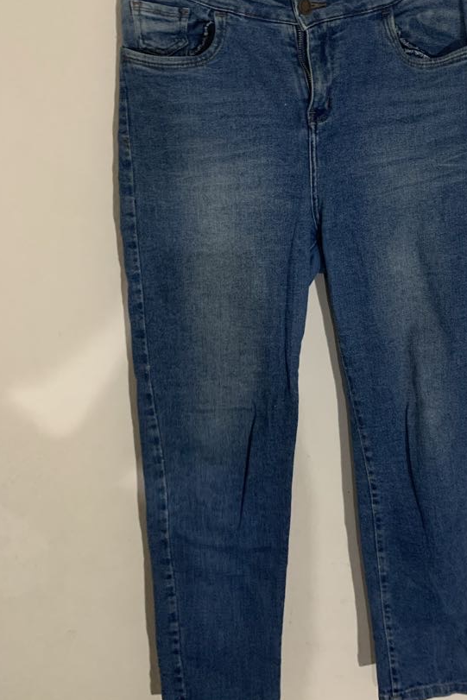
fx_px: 700
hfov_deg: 36.1
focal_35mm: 36
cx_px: 344
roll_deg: +0.7
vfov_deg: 52.7
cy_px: 278
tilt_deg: -11.2
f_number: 1.8
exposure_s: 1/37
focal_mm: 4.25
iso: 400
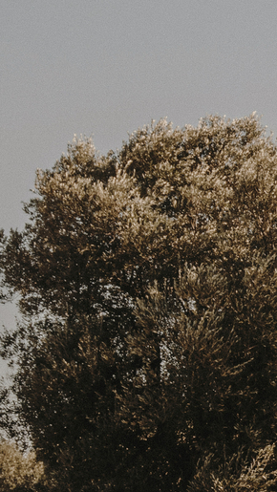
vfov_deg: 10.5
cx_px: 923
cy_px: 469
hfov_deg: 5.5
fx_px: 2649
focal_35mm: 203
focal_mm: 45.7
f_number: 13
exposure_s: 1/220
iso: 400
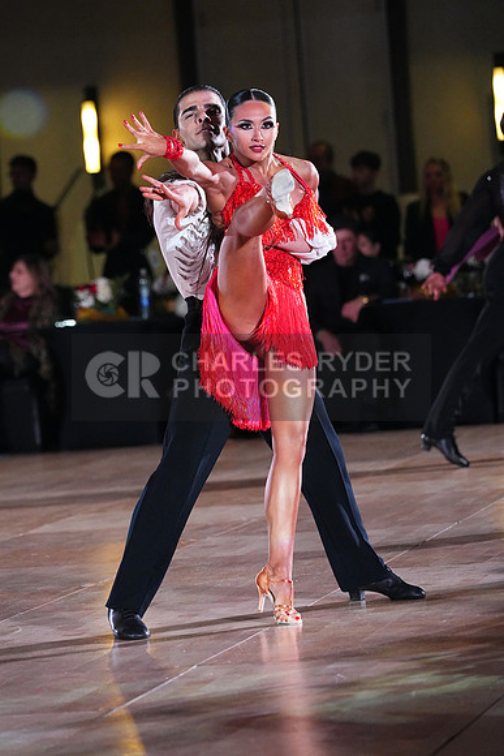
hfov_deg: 6.9
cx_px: 252
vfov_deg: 10.3
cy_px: 378
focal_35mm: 200
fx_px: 4197
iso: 8000
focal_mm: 200
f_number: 5
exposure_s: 1/400
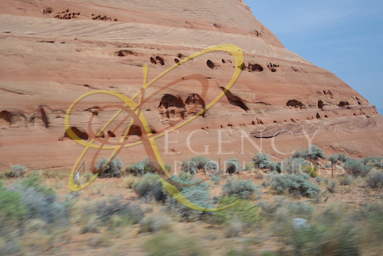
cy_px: 128
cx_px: 192
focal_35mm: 46
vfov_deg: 29.3
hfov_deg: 42.7
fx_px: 489
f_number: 4.5
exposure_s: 1/125
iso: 100
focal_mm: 30
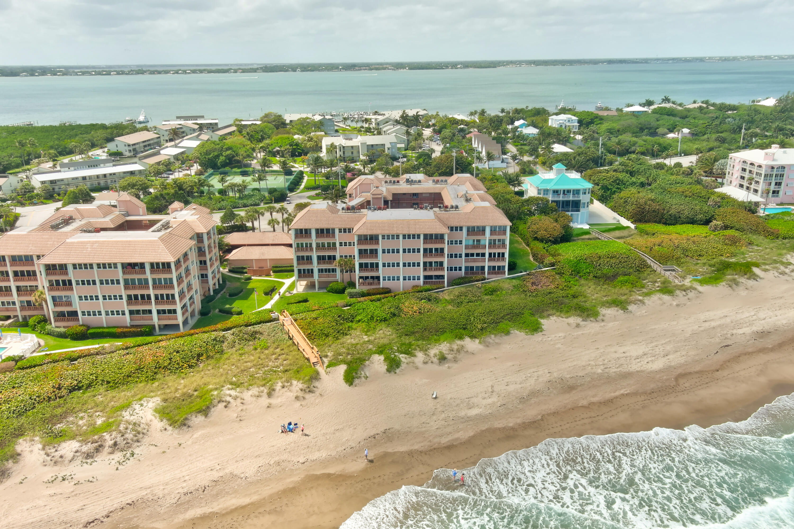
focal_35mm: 29
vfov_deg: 44.9
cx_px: 397
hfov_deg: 63.7
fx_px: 639
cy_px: 264
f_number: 9
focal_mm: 10.6
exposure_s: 1/117
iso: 105
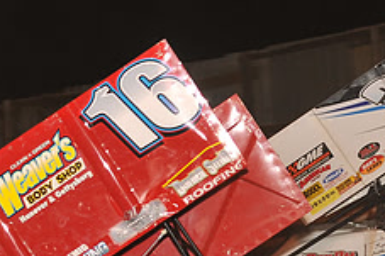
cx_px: 127
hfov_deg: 9.4
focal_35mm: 220
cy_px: 313
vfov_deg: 6.2
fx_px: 2351
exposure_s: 1/320
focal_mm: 86
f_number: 6.3
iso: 800
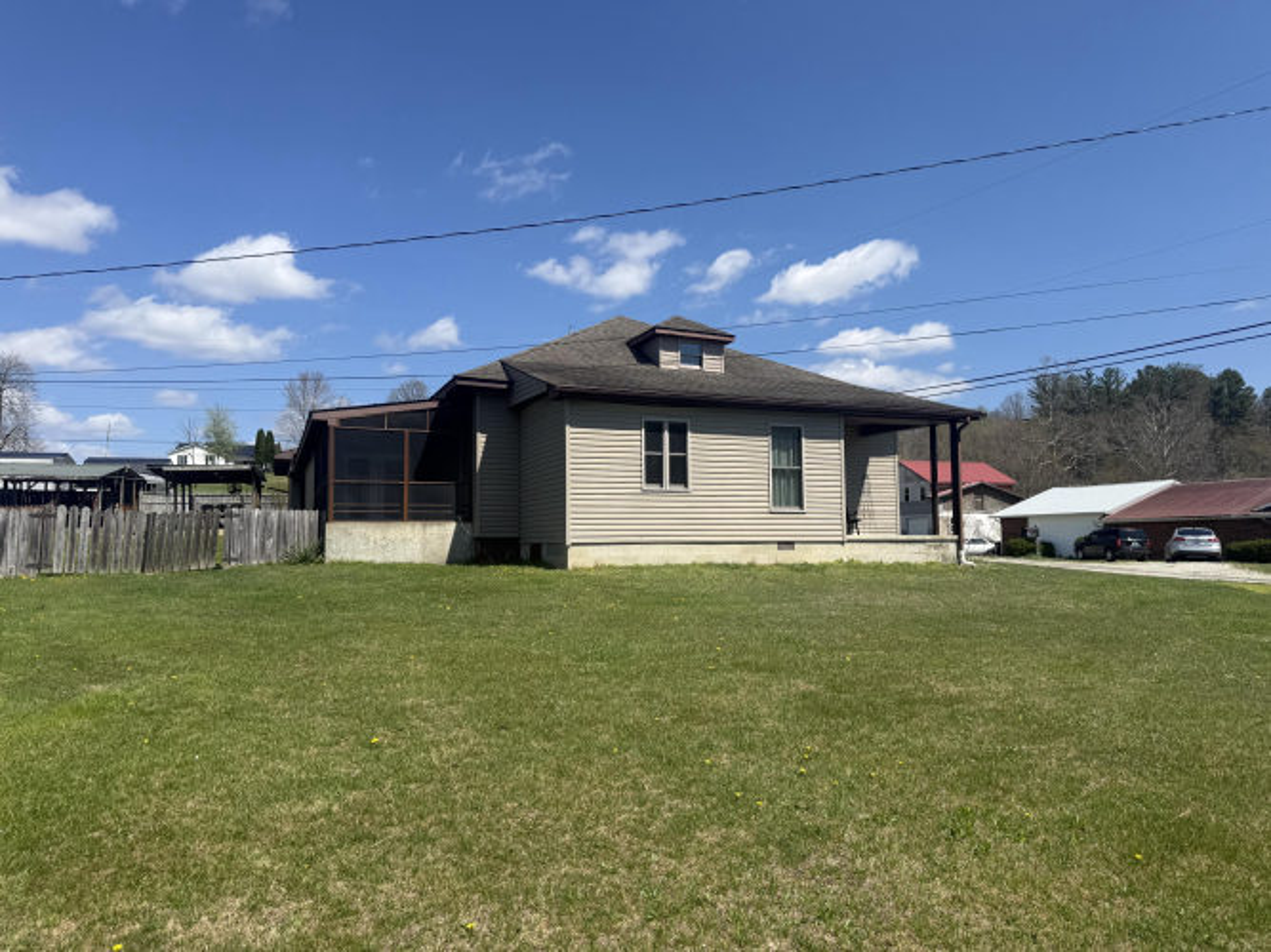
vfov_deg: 56.8
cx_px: 636
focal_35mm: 24
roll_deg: +0.5
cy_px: 476
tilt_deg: +5.2
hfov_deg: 71.6
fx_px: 881
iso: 80
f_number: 1.78
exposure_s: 1/4975
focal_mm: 6.76
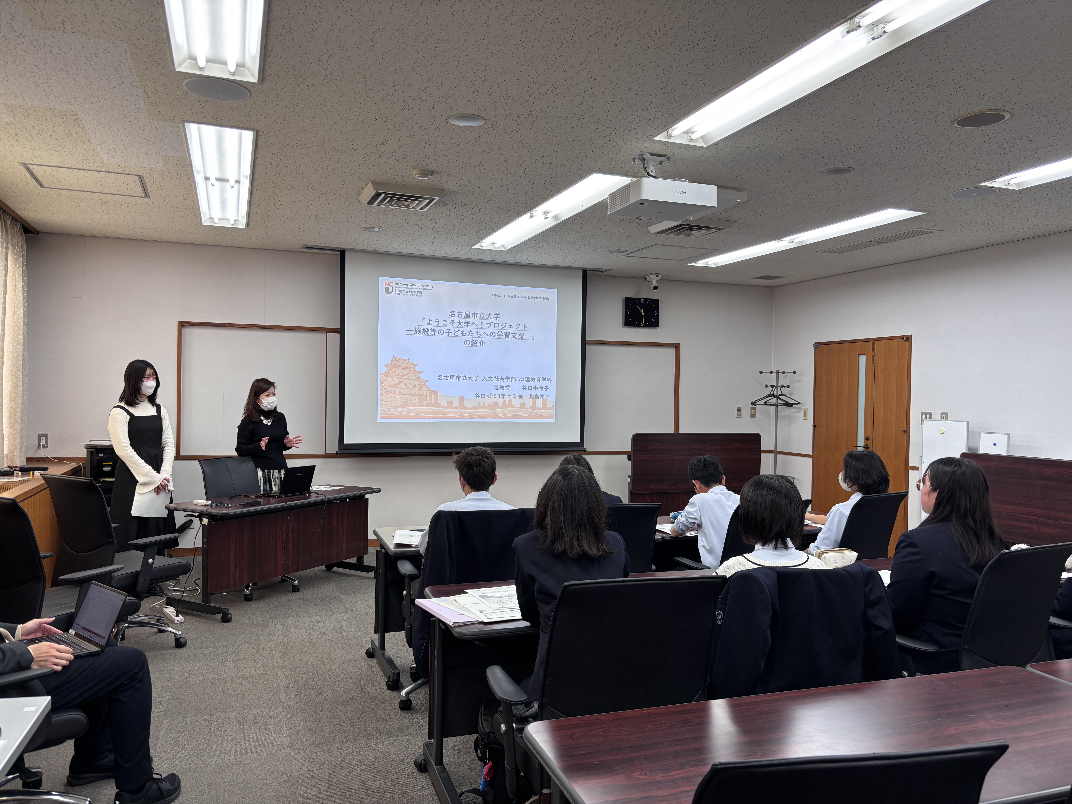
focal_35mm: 26
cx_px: 536
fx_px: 805
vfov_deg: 53.1
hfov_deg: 67.3
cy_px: 402
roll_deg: -0.6
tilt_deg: -1.0
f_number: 1.6
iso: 64
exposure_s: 1/120
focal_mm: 5.96
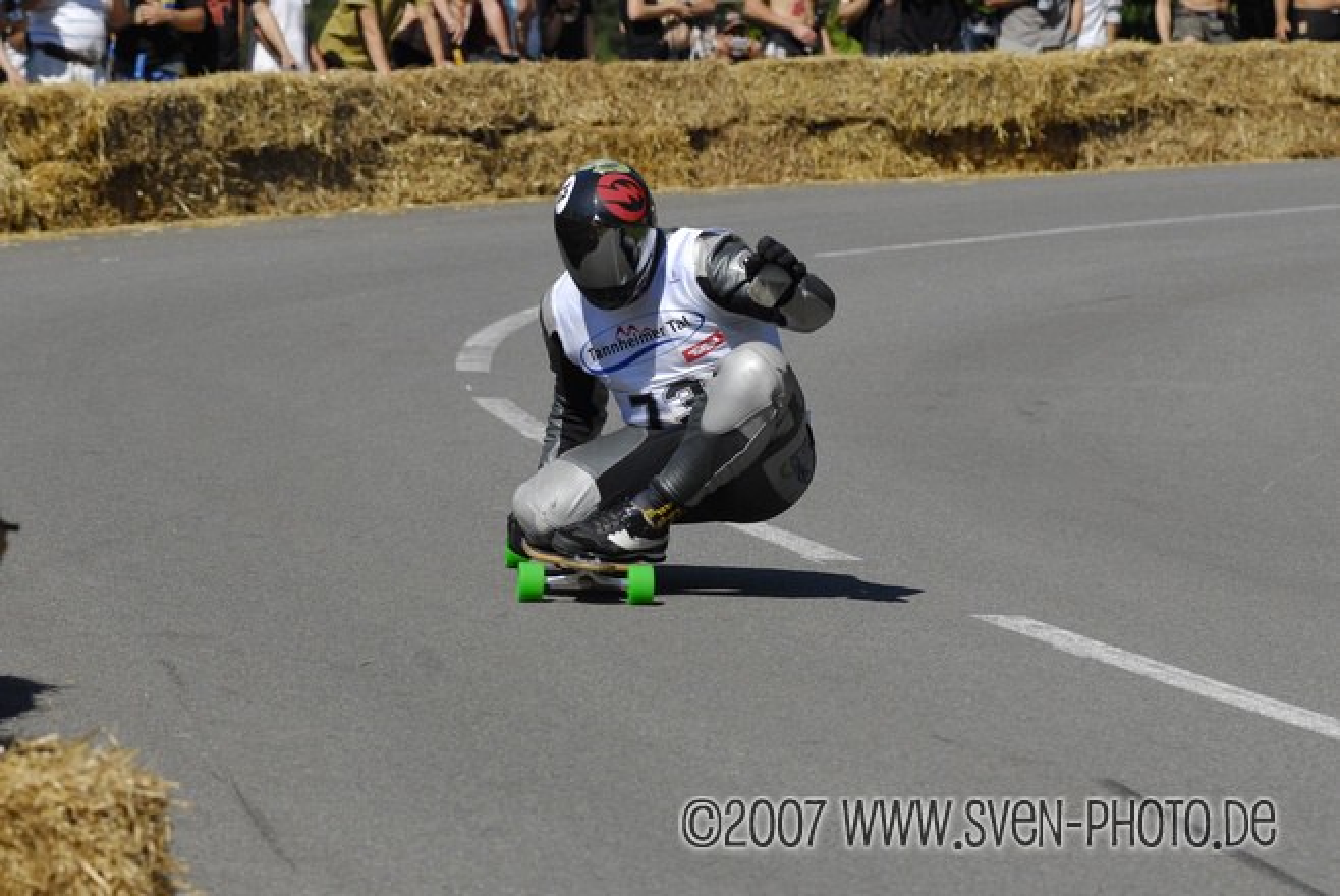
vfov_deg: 7.9
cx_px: 670
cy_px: 448
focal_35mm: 174
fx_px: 6482
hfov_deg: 11.8
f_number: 7.1
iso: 320
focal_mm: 116
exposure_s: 1/1250
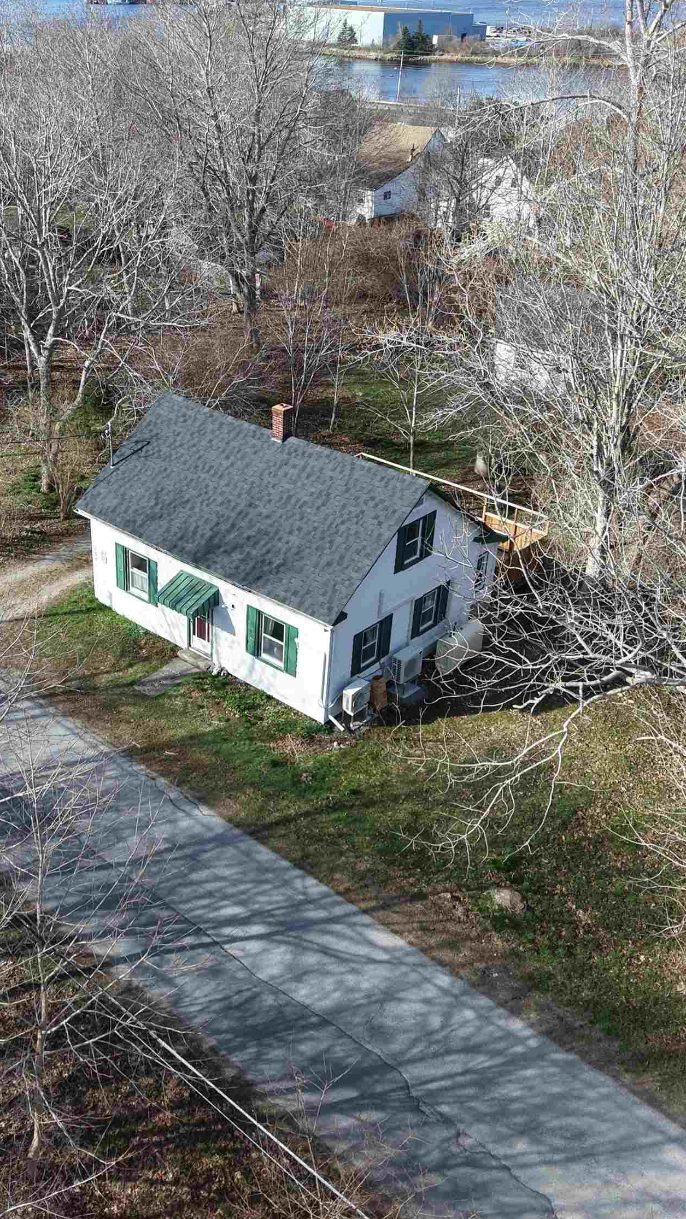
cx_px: 234
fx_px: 1164
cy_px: 598
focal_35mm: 36
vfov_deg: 55.3
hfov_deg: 32.6
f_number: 1.8
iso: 130
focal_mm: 8.67
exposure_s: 1/1500
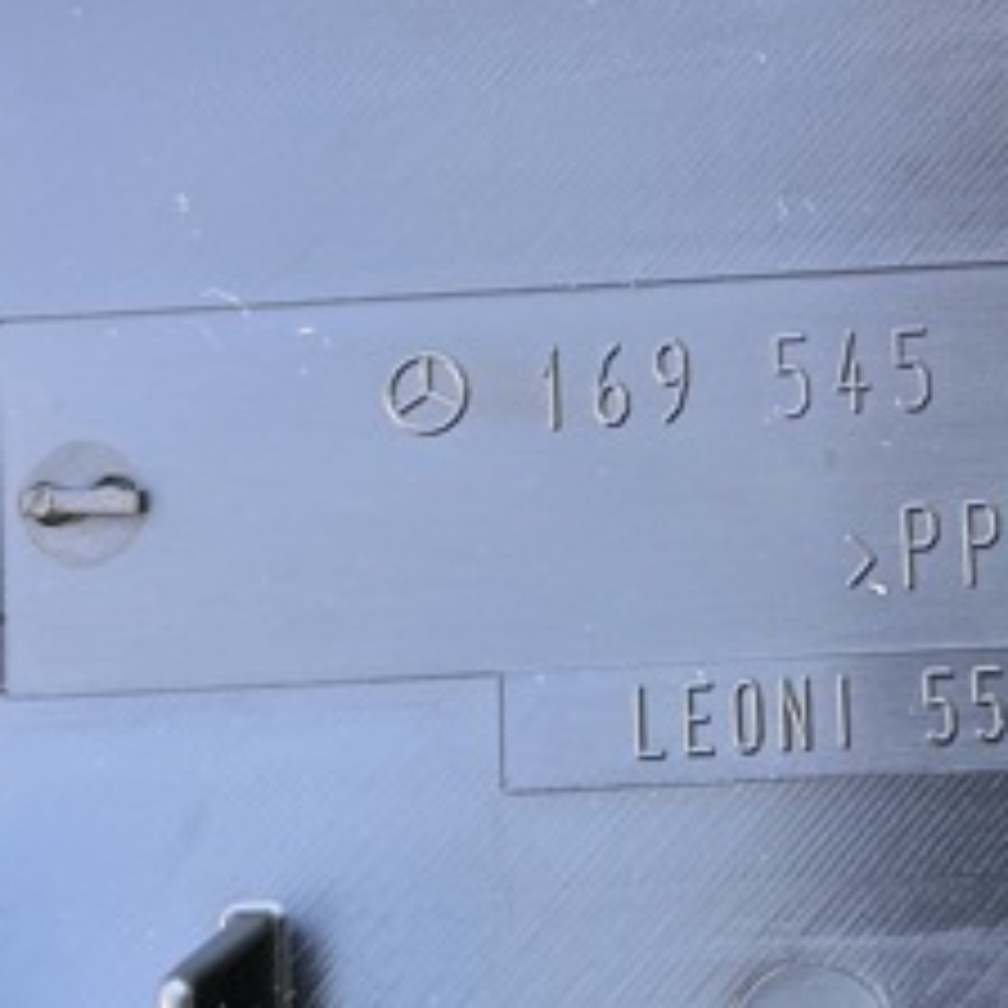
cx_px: 873
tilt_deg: -46.2
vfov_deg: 27.1
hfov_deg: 26.5
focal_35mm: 63
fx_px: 2076
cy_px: 335
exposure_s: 1/121
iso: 100
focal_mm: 4.25
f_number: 1.8
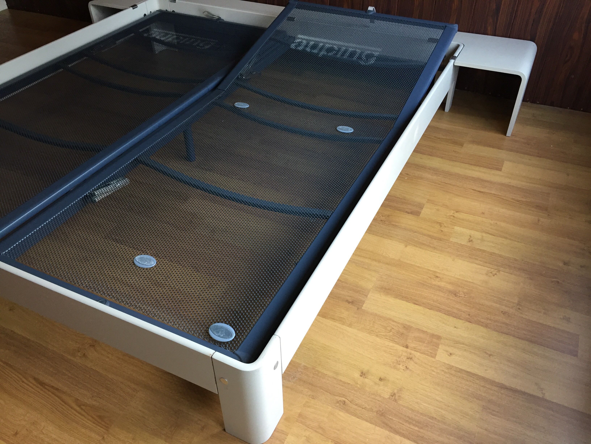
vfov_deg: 48.2
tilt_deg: -39.6
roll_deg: +0.6
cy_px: 222
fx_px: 495
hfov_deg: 61.7
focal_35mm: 29
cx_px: 296
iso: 64
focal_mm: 4.15
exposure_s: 1/33
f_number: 2.2
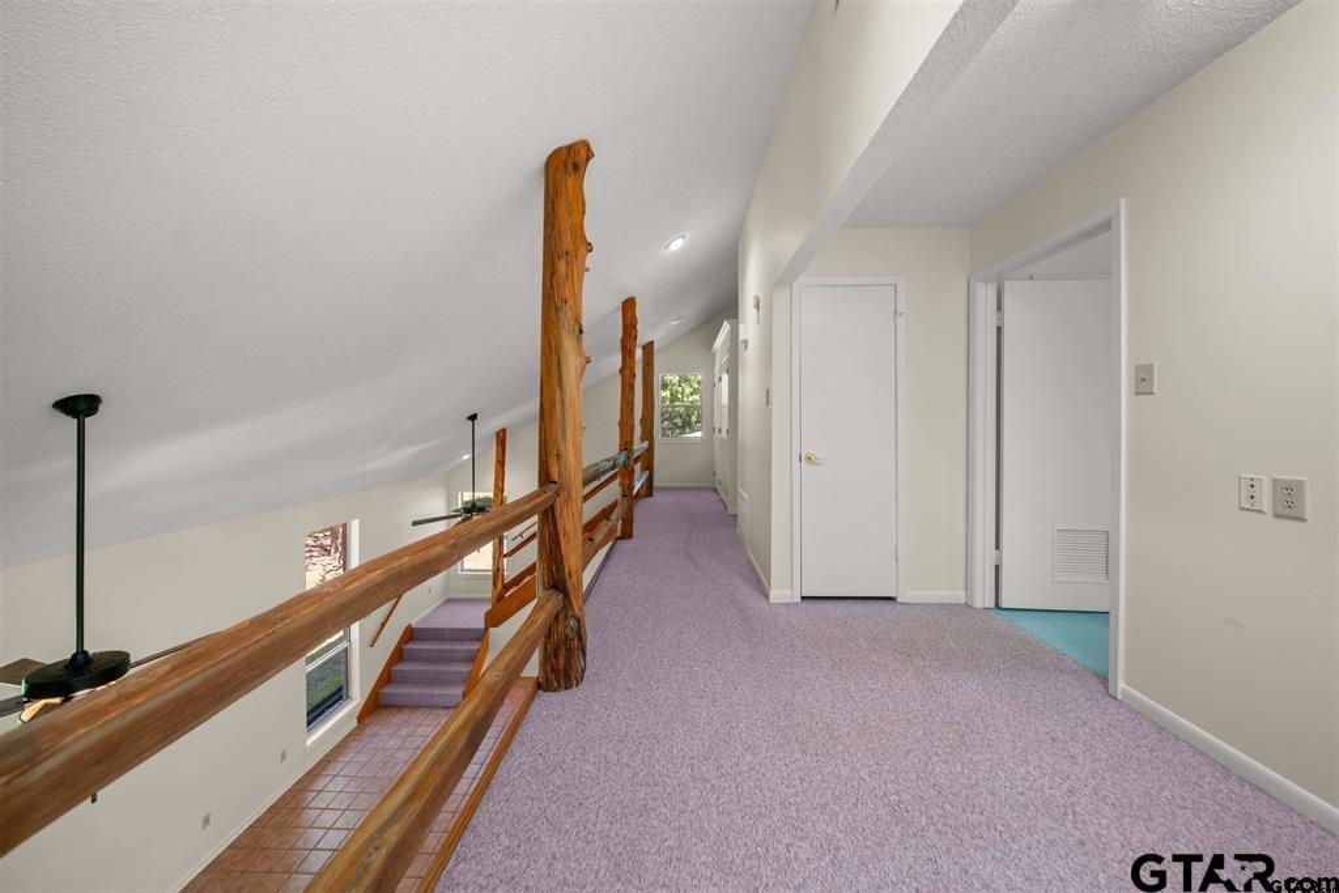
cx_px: 670
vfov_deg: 90.0
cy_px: 446
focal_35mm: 12
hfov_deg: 112.6
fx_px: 446
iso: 400
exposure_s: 1/30
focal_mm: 12
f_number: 5.6
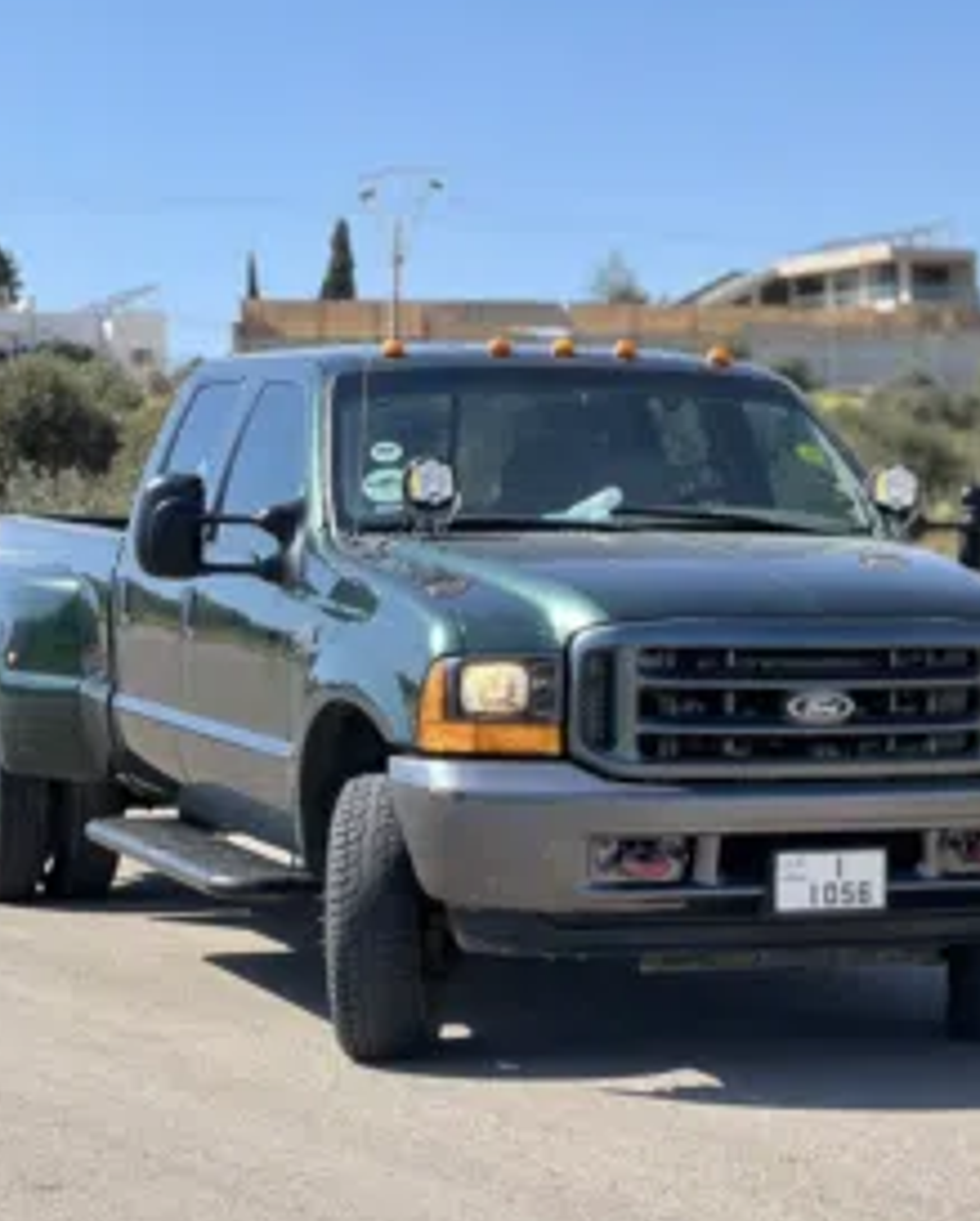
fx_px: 3981
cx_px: 528
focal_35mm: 110
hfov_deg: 14.0
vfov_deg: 17.4
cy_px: 787
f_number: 2.8
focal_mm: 9
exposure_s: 1/217
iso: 25
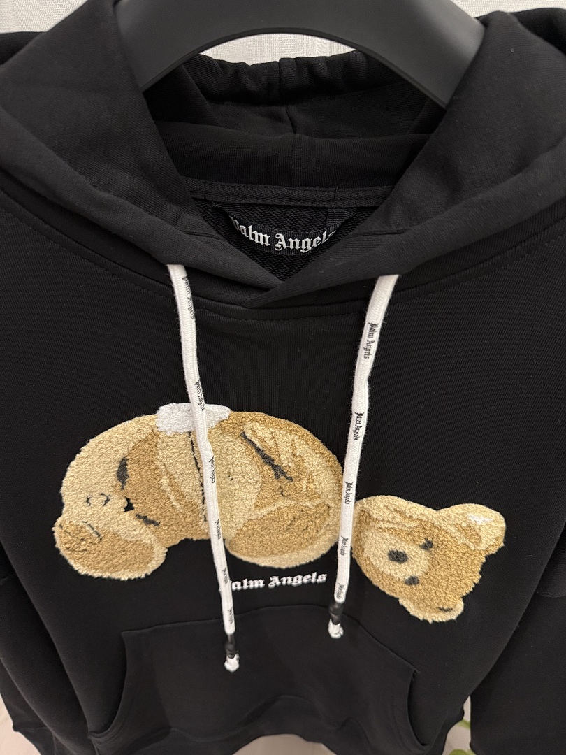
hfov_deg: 56.8
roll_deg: +1.0
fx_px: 523
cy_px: 378
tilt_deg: -38.9
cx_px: 283
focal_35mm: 24
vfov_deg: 71.6
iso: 400
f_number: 1.78
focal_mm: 6.76
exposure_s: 1/50
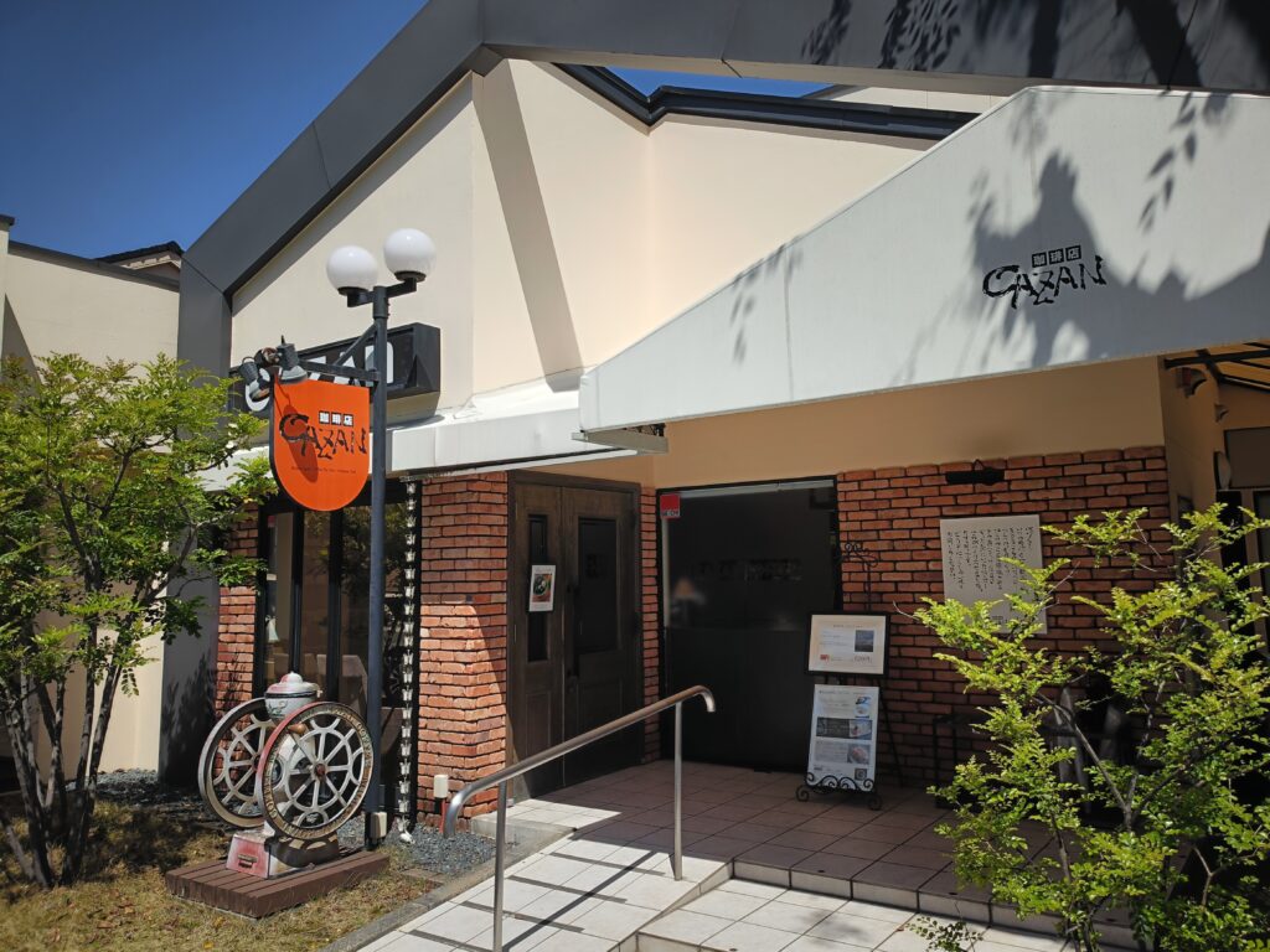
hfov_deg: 69.4
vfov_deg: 54.9
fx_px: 917
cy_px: 476
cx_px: 635
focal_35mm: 25
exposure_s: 1/973
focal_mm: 4.7
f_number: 1.7
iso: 64
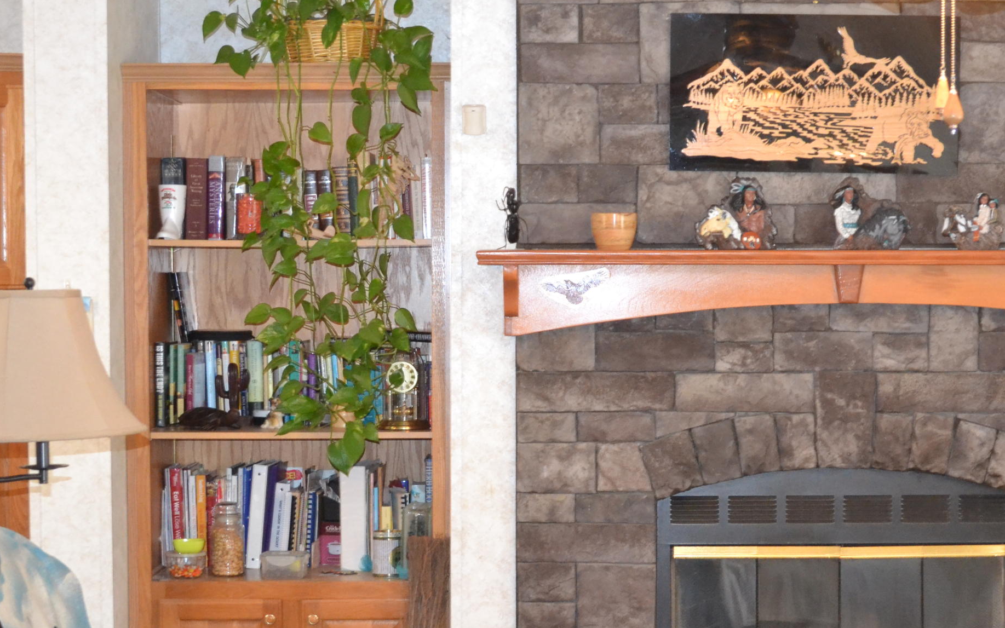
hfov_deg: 24.3
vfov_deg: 15.3
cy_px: 450
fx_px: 2328
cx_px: 583
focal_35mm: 85
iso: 2500
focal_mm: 34
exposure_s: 1/60
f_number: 5
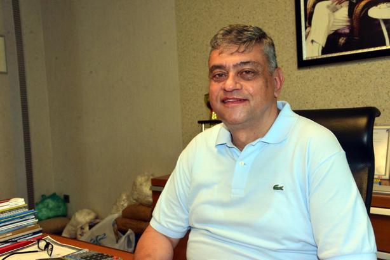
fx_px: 434
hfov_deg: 48.4
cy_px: 130
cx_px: 195
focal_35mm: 40
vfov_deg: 33.4
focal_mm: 40
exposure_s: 1/200
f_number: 9
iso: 5000
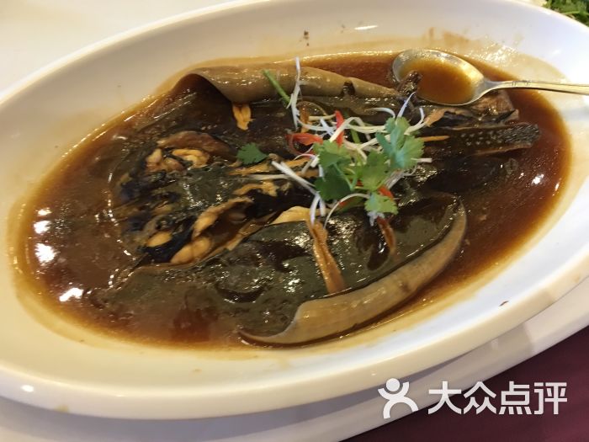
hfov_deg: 61.7
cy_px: 221
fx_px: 493
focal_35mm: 29
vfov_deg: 48.2
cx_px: 294
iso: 80
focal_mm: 4.15
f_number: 2.2
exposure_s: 1/17
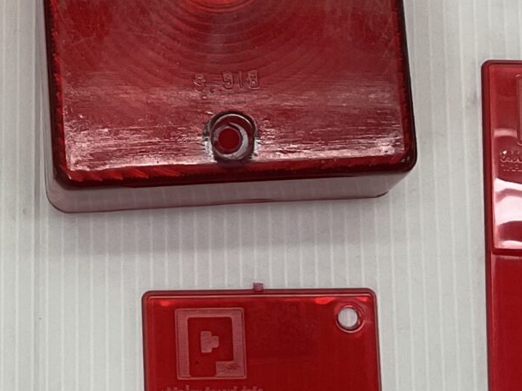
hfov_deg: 15.8
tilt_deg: -79.6
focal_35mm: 122
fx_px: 1839
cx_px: -9
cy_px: 30
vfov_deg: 12.0
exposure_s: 1/100
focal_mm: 3
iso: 40
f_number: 1.8
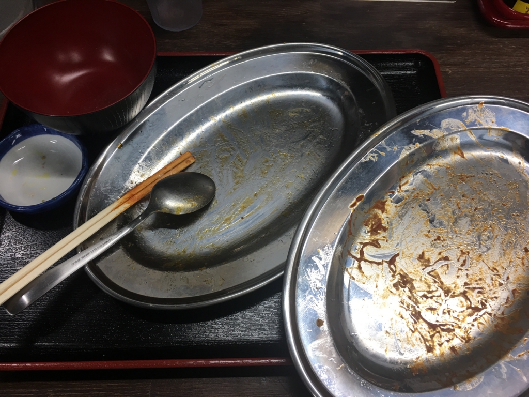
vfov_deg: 48.2
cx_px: 264
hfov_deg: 61.7
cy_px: 198
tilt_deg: -61.4
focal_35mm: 29
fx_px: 443
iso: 25
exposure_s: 1/15
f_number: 2.2
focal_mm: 4.15
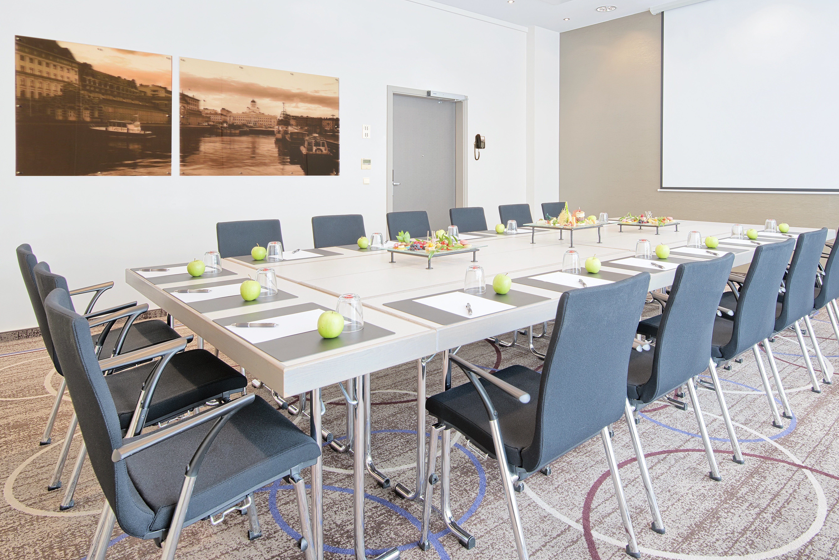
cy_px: 186
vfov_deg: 56.0
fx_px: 513
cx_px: 454
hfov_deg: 78.4
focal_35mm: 22
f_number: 9
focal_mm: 16
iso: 200
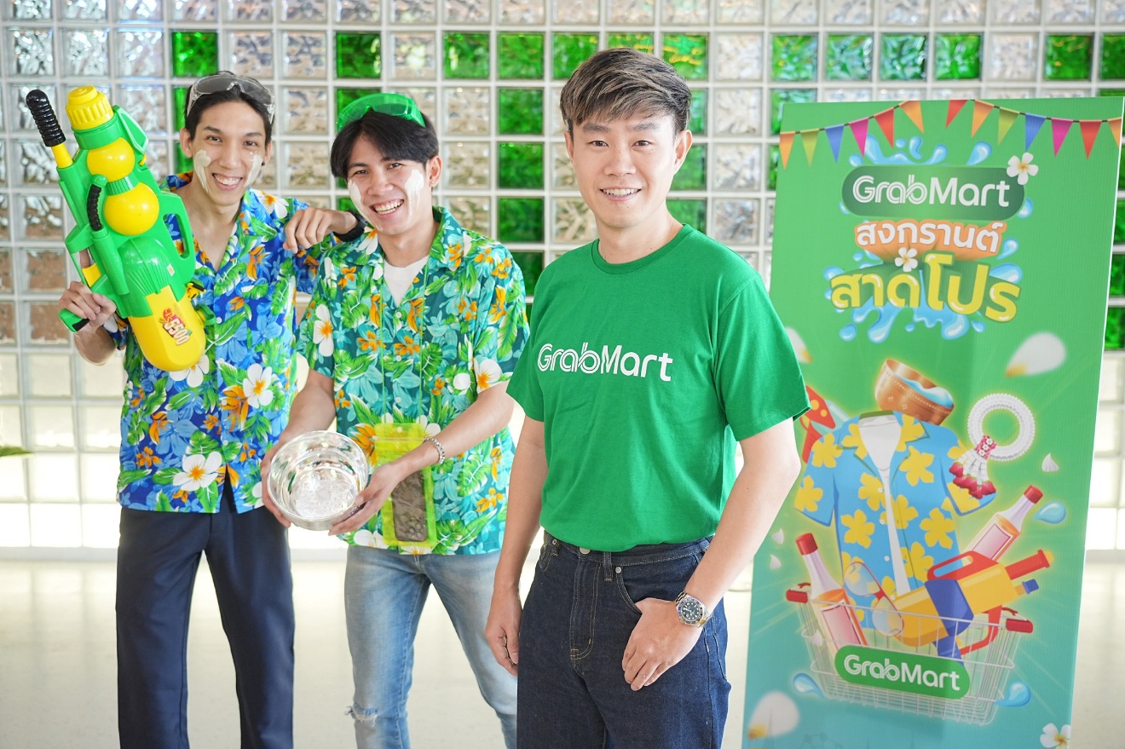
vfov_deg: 29.2
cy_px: 374
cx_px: 562
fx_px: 1437
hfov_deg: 42.8
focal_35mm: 46
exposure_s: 1/50
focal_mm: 46
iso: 1250
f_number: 4
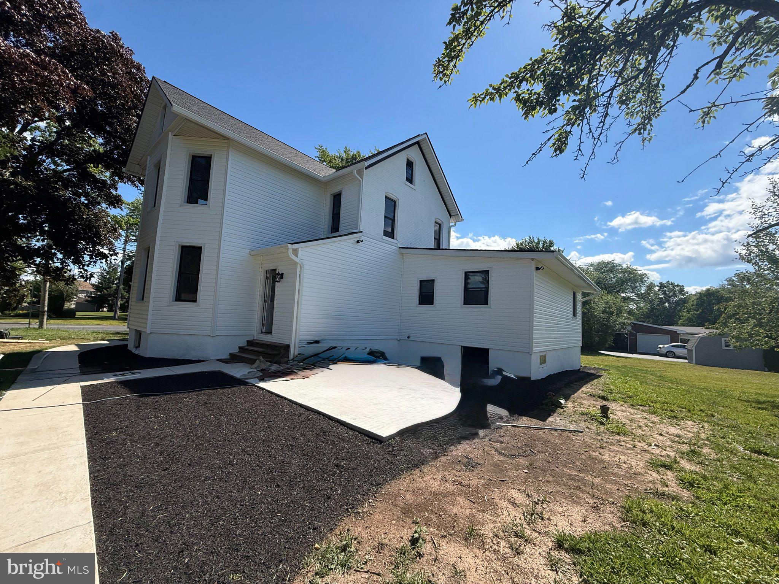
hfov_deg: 102.1
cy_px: 292
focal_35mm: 14
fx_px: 315
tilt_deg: +5.1
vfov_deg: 85.7
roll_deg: -2.3
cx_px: 390
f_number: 2.2
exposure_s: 1/2237
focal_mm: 2.22
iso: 64
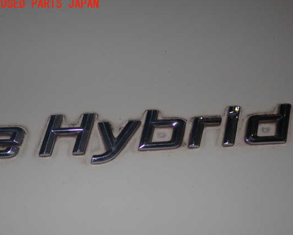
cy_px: 123
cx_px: 165
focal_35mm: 60
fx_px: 520
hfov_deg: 31.4
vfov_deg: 25.4
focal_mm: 9.65
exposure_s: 1/50
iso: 200
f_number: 10
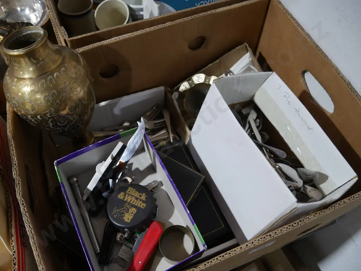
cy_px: 136
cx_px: 180
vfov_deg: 46.8
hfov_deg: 59.9
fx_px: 313
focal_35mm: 30
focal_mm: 15
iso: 640
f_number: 3.6
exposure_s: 1/60
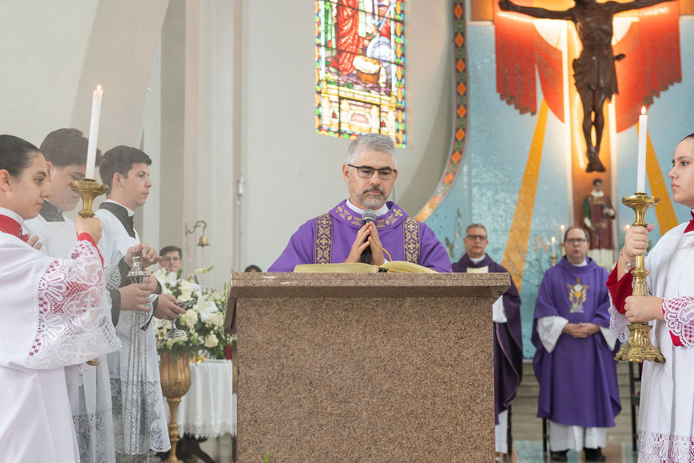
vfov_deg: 25.5
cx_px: 347
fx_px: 1022
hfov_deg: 37.5
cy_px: 232
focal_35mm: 53
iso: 640
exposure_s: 1/160
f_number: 2.8
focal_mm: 35
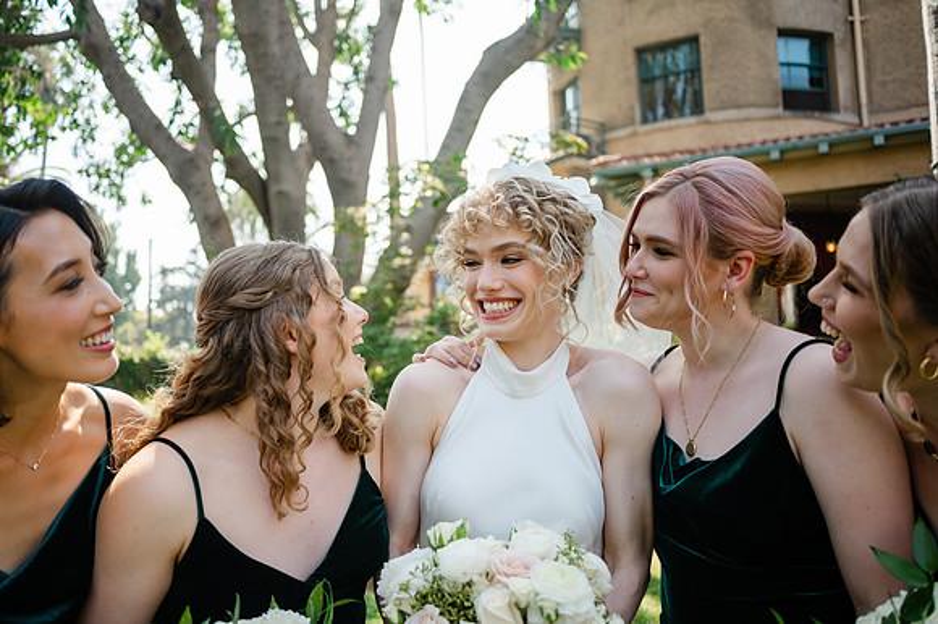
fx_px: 763
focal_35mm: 29
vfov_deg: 44.5
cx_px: 448
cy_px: 298
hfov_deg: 63.2
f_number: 2.8
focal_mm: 28
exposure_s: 1/500
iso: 100
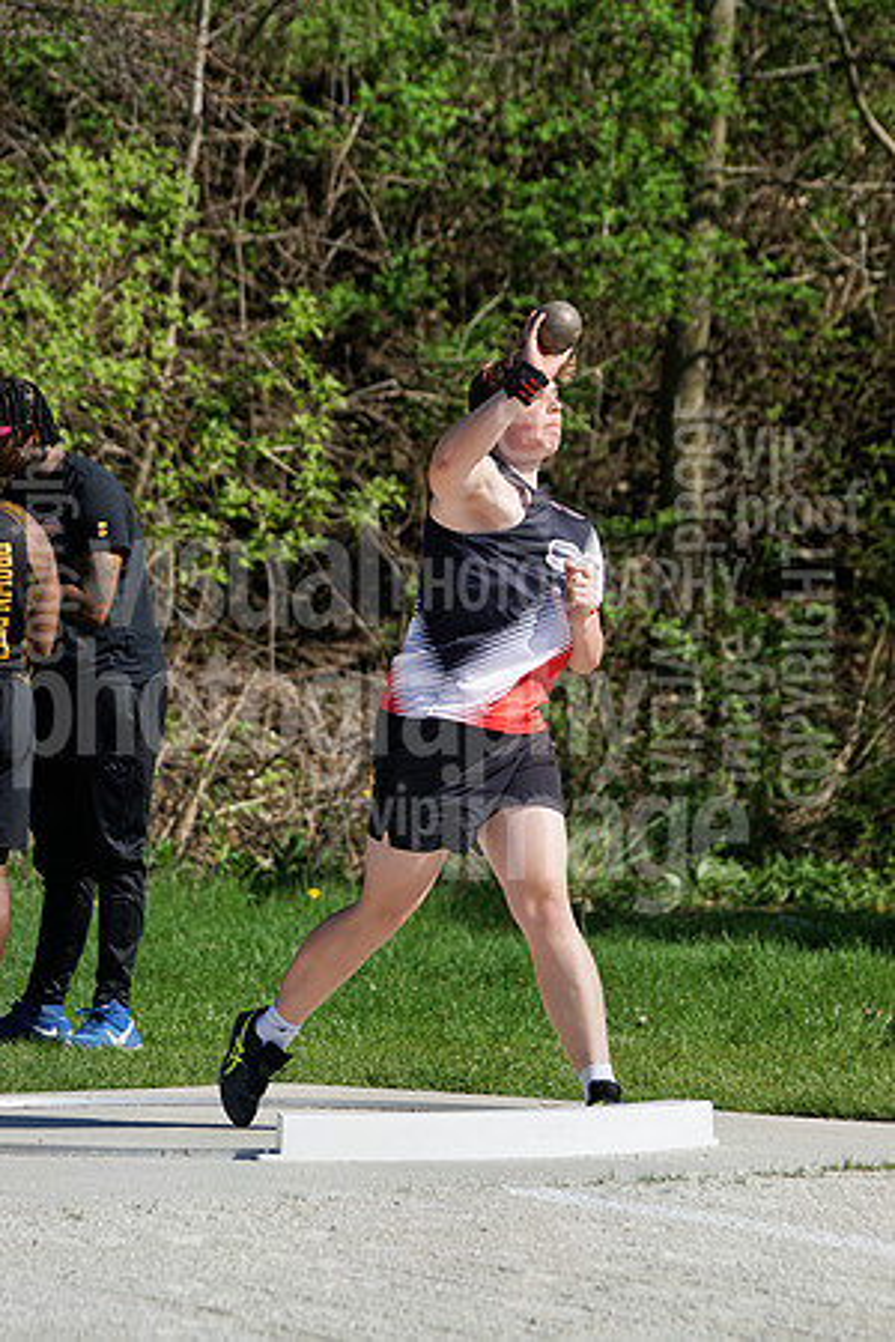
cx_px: 448
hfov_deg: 3.7
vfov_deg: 5.5
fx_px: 13983
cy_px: 671
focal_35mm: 375
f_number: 5.6
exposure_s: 1/1000
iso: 160
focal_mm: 250
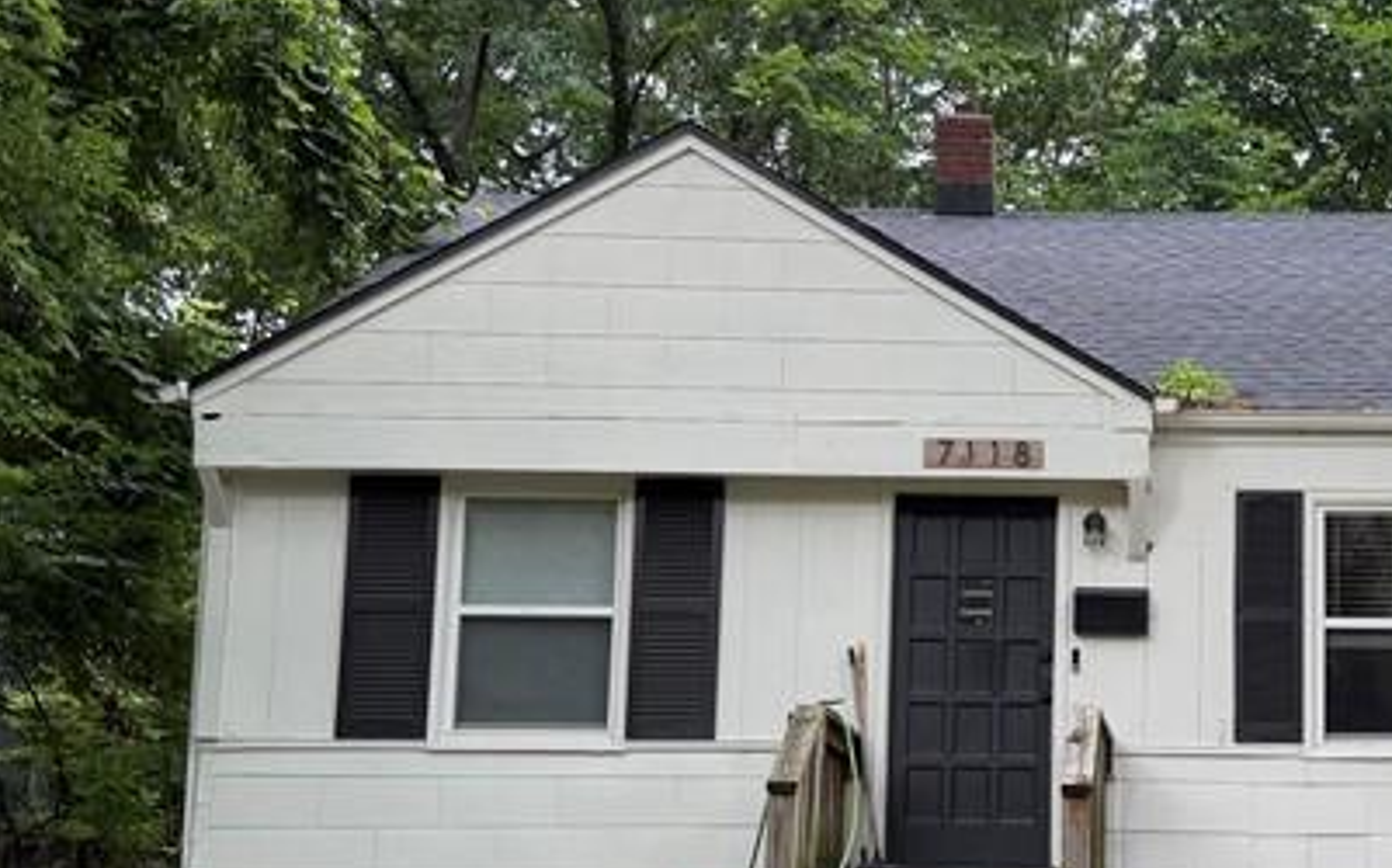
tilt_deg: +9.1
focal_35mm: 65
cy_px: 635
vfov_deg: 19.8
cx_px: 1271
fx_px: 2464
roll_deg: -0.6
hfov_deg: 30.1
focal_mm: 6.76
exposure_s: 1/426
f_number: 1.78
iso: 100
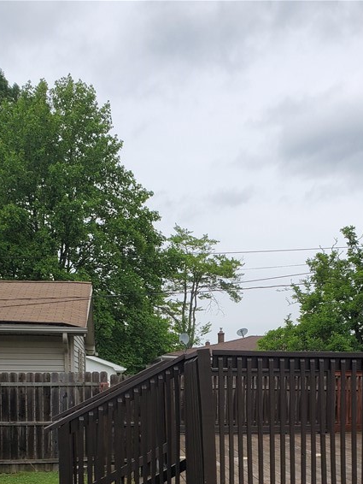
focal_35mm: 47
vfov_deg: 37.7
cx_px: 208
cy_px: 437
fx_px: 657
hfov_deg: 30.9
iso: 50
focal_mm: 4.3
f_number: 2.4
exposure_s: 1/1645
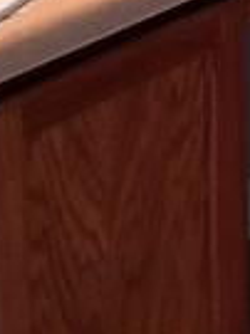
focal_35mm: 137
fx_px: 1321
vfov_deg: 12.5
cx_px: 358
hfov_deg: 10.5
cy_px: -355
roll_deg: -0.6
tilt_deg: -7.9
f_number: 2.2
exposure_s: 1/15
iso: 40
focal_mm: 4.15
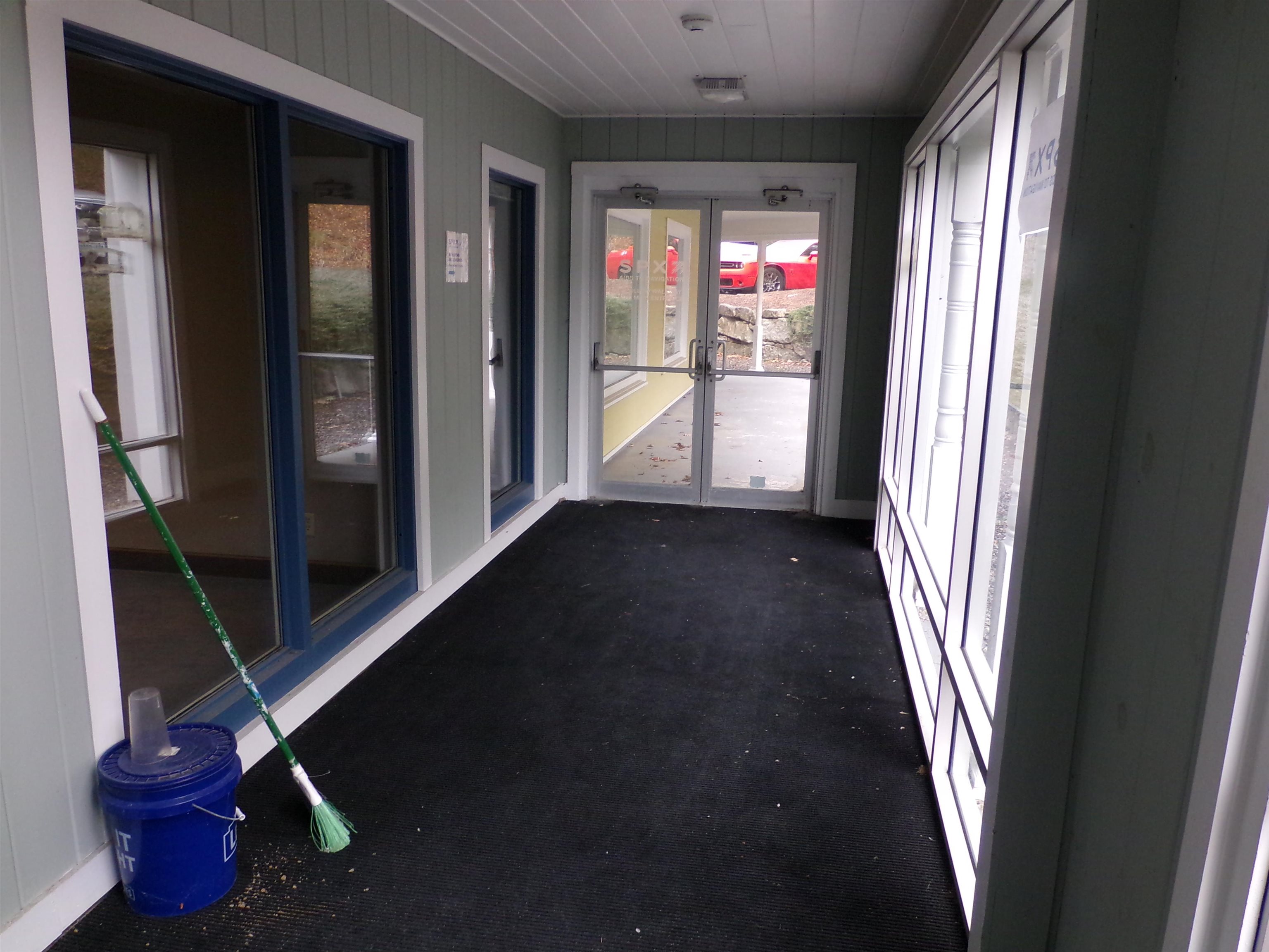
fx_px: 953
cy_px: 476
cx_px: 634
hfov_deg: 67.3
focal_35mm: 26
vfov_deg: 53.1
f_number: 3.2
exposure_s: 1/60
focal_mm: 4.7
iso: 200
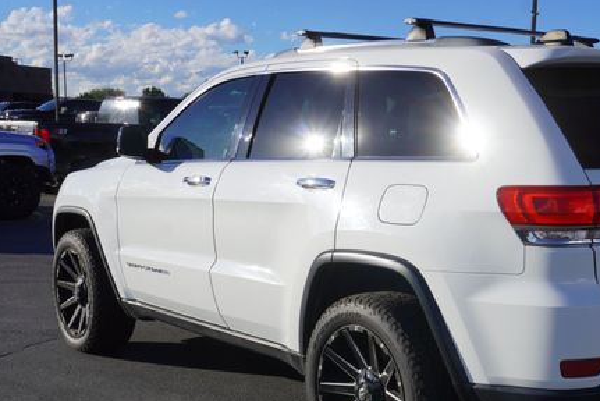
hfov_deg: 35.3
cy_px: 270
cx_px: 413
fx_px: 930
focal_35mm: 56
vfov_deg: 24.2
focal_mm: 25
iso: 100
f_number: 11
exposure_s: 1/200
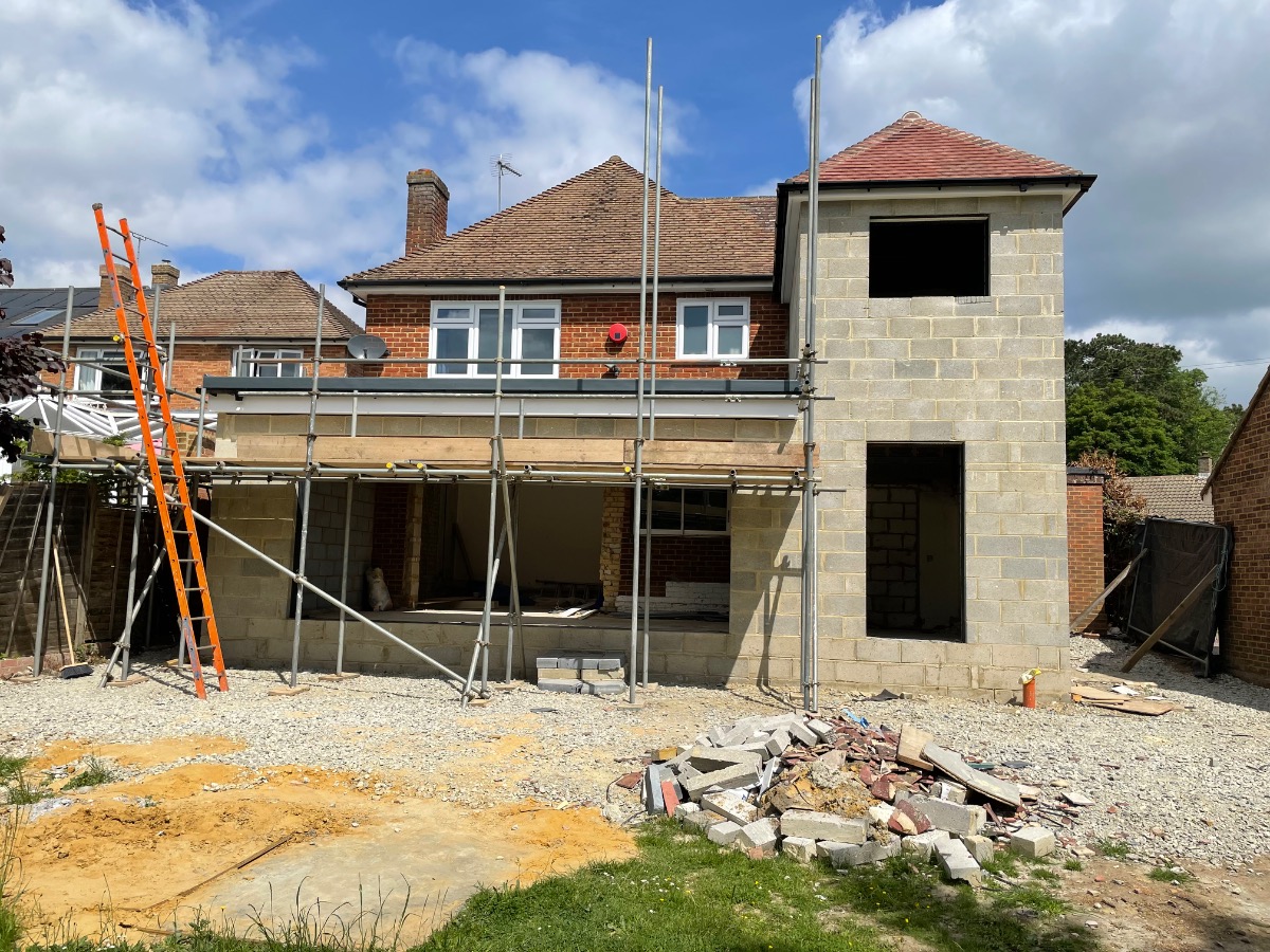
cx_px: 635
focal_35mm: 26
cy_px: 476
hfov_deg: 67.3
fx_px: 954
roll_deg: -1.6
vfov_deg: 53.1
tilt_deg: +5.8
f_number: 1.6
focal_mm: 4.2
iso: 32
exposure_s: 1/5051
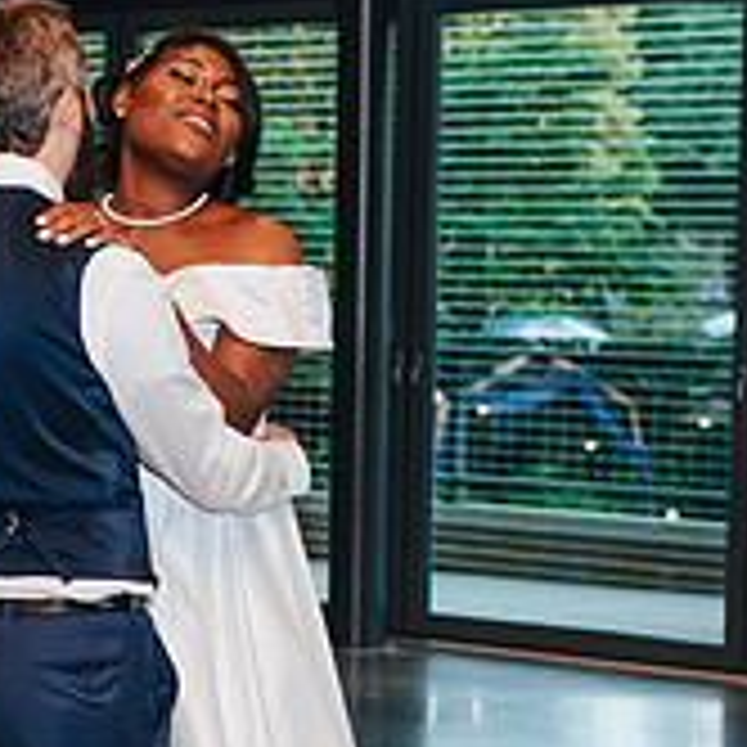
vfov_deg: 13.3
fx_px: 3174
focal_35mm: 130
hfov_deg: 13.3
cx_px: 104
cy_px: 620
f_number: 2.8
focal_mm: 35
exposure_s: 1/160
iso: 360
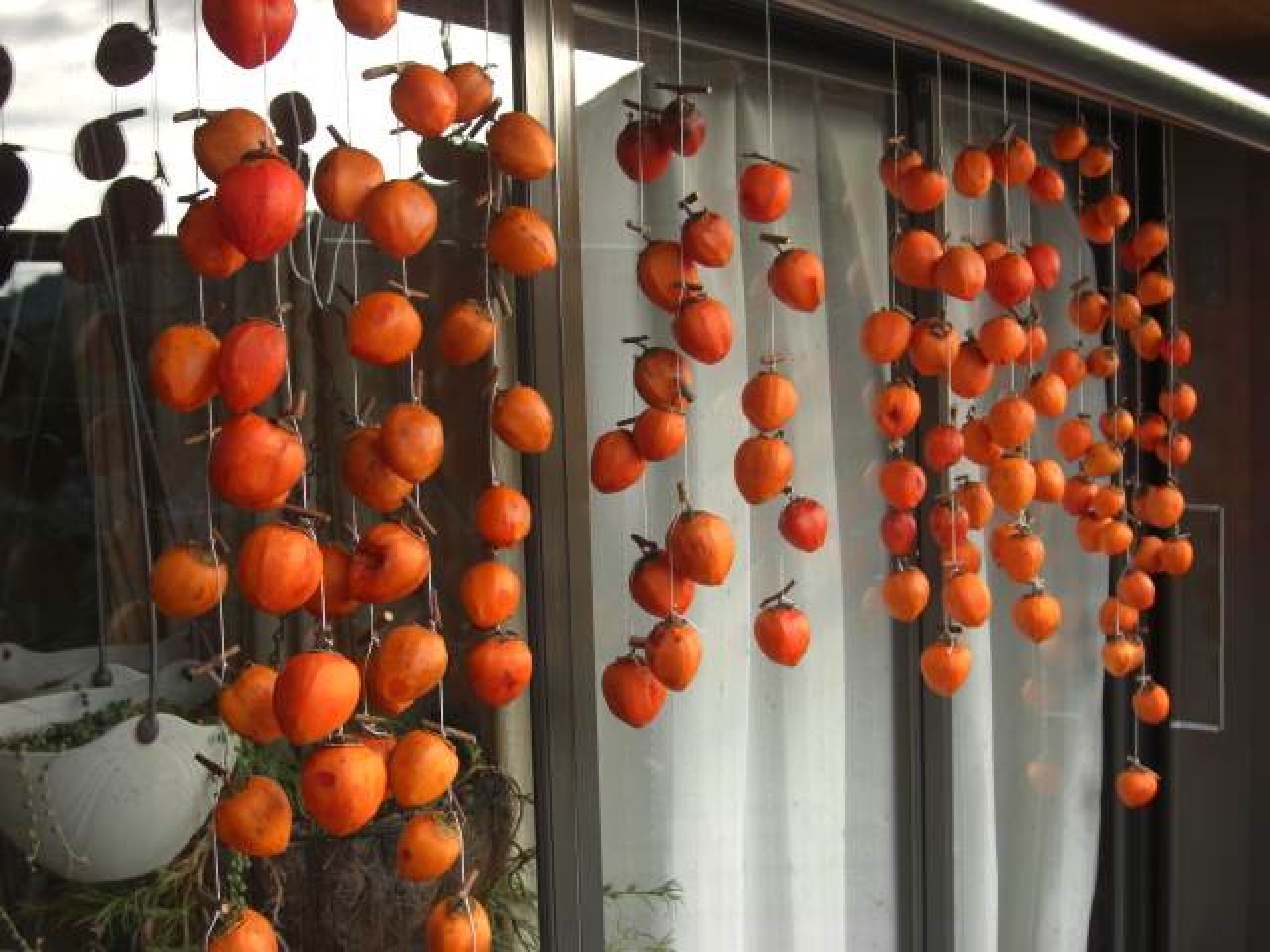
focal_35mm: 46
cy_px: 476
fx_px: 1688
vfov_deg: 31.5
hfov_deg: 41.2
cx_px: 635
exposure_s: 1/125
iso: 80
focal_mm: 9.5
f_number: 3.1
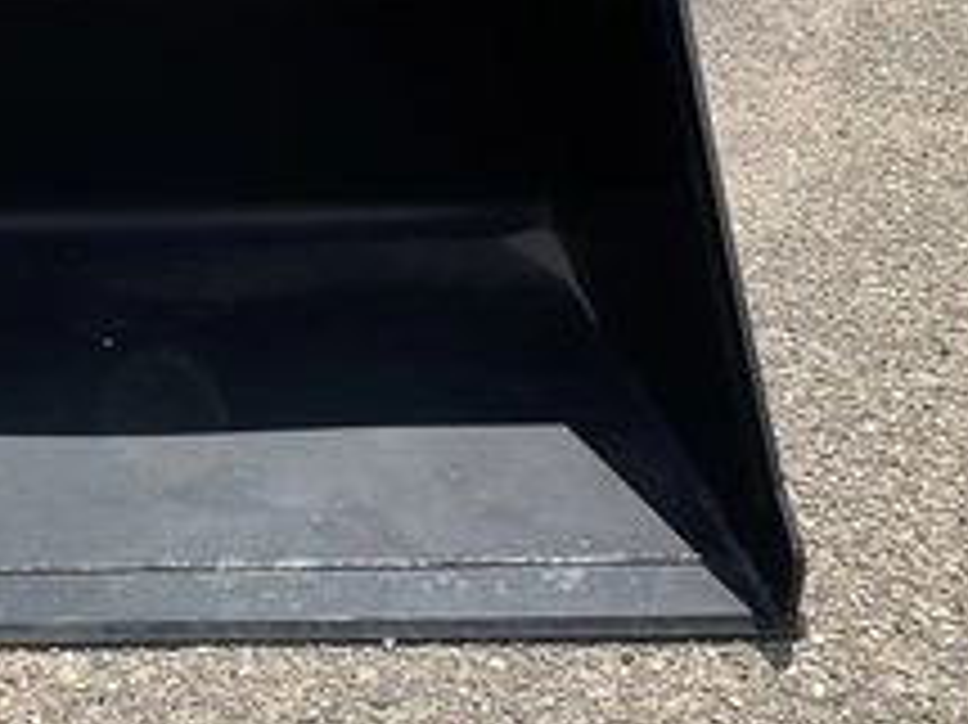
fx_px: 1509
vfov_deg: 27.0
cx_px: 126
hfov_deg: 33.9
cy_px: 306
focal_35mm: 54
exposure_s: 1/1626
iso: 25
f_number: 1.8
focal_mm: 3
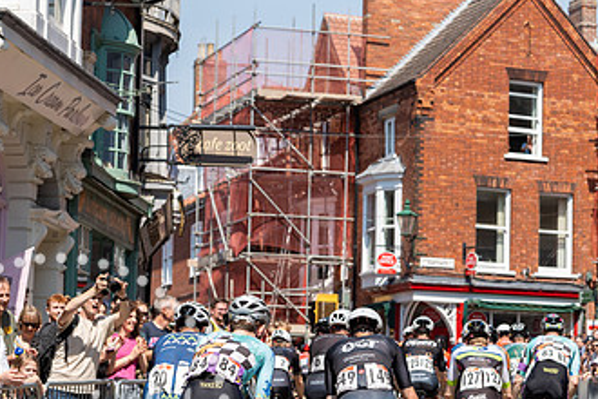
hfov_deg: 15.5
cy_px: 331
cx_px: 342
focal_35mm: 132
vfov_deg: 10.4
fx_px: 2192
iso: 160
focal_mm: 75
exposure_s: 1/800
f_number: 4.5
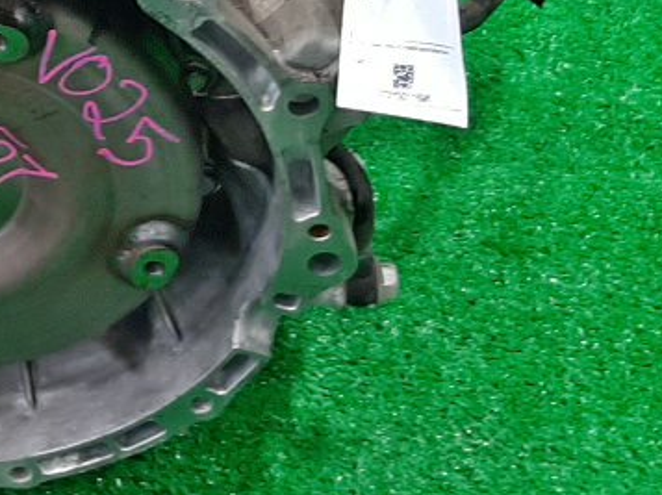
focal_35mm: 105
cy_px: 17
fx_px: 2006
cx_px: -221
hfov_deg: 17.5
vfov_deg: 13.9
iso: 87
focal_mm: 3.93
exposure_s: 1/50
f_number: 1.7
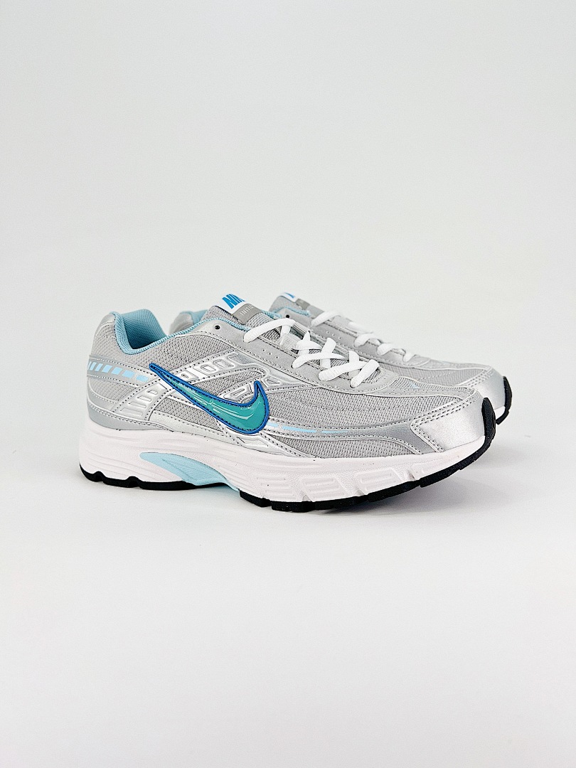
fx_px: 577
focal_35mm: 26
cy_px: 384
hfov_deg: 53.1
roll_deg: +0.9
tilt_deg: -7.5
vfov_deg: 67.3
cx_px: 288
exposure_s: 1/1196
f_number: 1.5
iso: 50
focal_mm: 5.7
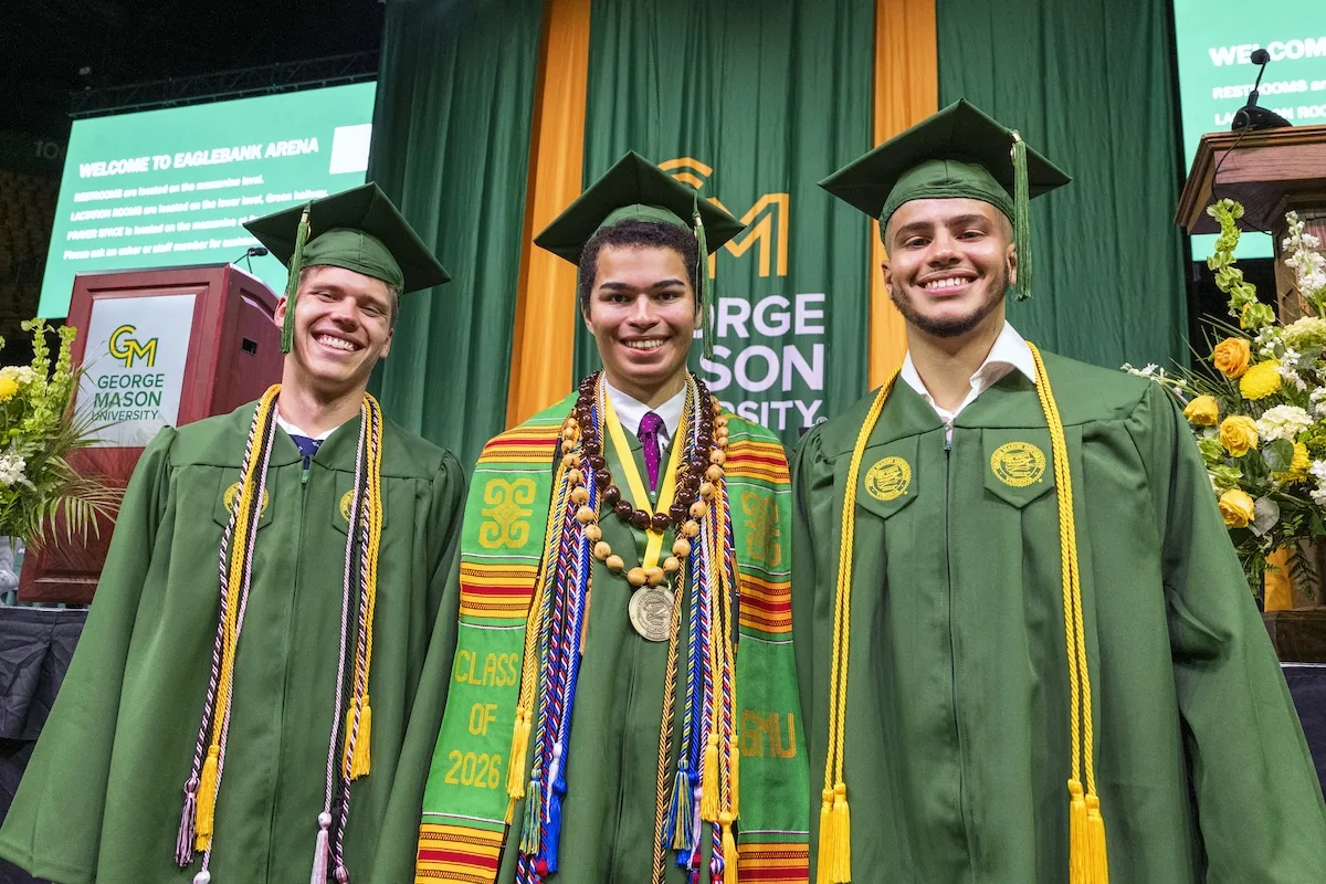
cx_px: 637
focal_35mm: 27
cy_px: 390
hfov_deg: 67.7
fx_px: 988
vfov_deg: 48.1
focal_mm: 24
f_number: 5.6
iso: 6400
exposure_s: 1/200
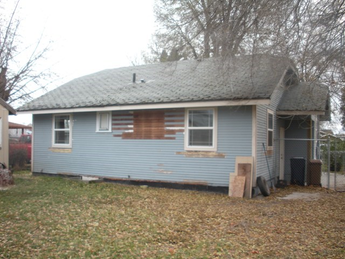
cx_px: 172
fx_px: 349
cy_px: 130
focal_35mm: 35
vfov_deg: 40.7
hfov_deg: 52.6
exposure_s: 1/57.3
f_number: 3.5
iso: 77
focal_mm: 6.3
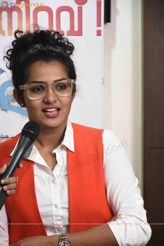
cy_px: 123
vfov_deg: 12.2
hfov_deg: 8.2
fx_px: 1148
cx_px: 82
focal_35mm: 168
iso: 6400
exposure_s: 1/100
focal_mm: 112
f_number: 5.6
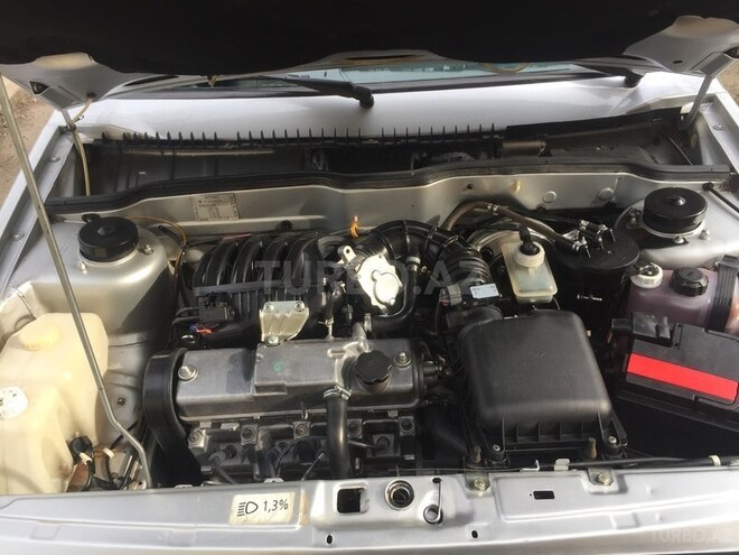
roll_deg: +1.9
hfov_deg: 61.7
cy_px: 278
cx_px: 370
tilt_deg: -39.0
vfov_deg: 48.2
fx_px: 619
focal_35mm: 29
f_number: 2.2
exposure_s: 1/356
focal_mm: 4.15
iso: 32
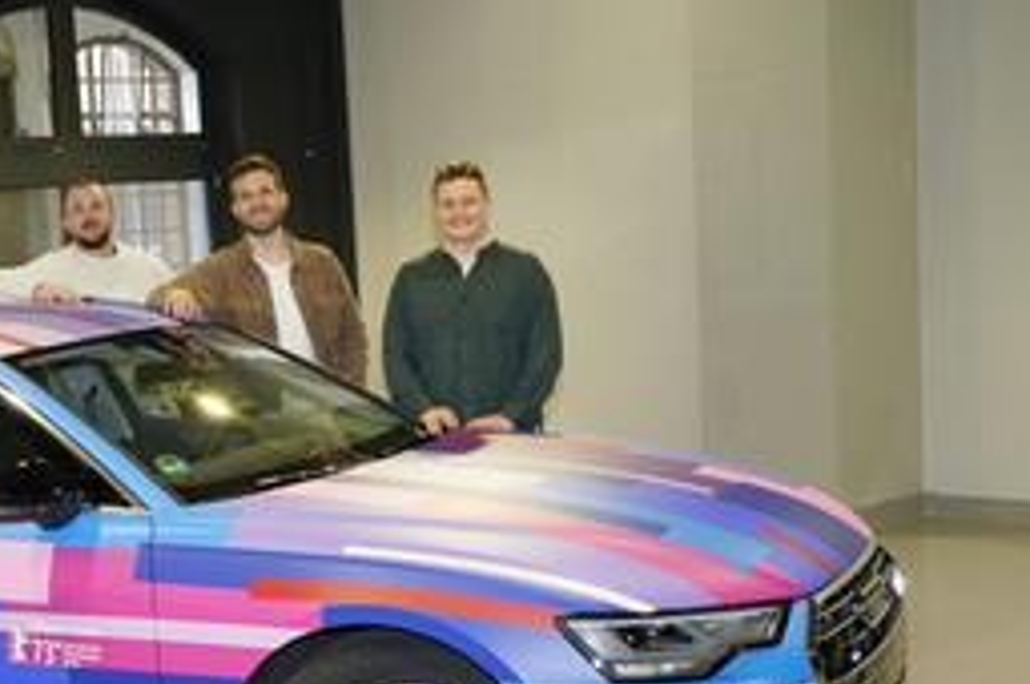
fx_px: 1714
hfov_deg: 32.2
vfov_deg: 22.4
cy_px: 475
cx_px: 151
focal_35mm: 60
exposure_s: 1/80
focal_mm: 34
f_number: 7.1
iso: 1600
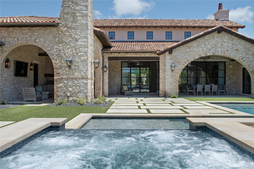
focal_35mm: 32
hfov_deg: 58.7
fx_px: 226
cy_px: 84
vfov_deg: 41.1
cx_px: 127
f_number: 8
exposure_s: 1/5000
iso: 800
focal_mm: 32
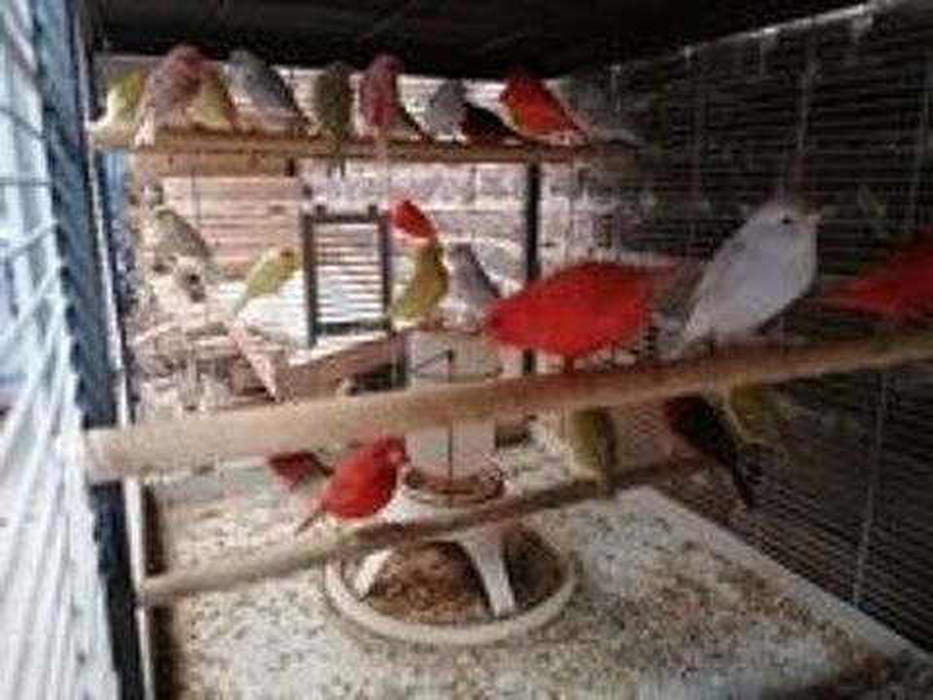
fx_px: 728
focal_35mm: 27
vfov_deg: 51.4
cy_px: 350
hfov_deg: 65.3
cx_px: 466
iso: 640
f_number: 1.8
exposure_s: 1/16.7
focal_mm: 4.75
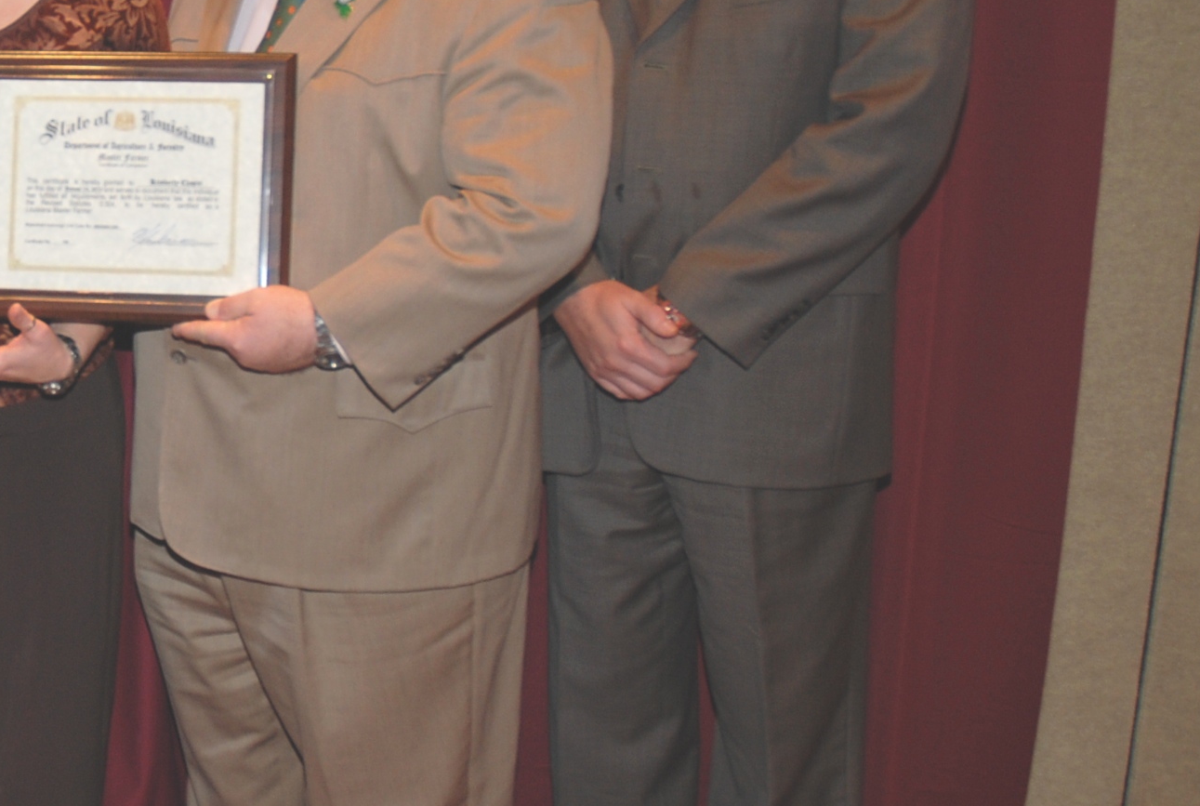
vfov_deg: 18.5
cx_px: -123
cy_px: 304
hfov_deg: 25.3
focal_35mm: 74
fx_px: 2472
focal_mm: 22
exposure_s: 1/60
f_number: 4
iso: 200
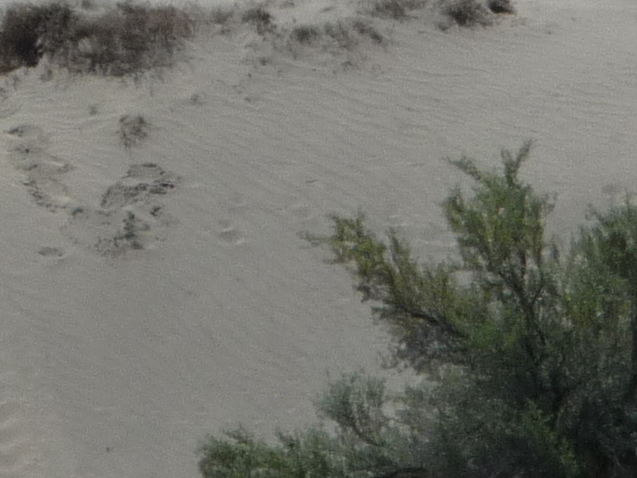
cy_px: -468
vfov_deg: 1.0
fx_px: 26301
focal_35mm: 1429
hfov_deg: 1.4
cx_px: 275
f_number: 4.9
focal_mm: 47
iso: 100
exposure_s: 1/800
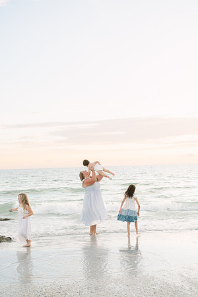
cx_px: 99
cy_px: 148
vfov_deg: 39.6
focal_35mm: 50
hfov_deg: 27.0
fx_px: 412
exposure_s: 1/500
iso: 320
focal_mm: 50
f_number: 2.5
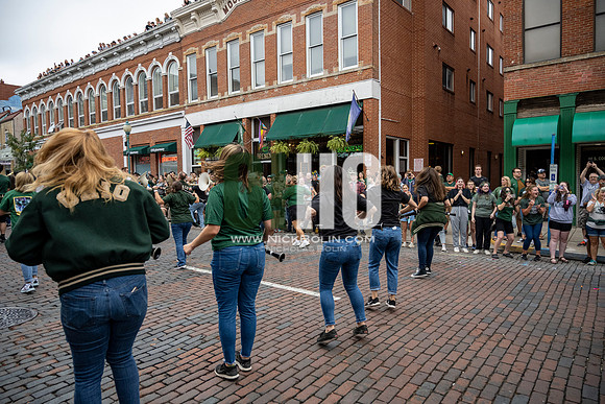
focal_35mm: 24
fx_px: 403
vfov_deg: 53.2
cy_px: 202
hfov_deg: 73.7
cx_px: 302
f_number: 4
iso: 1000
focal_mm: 24
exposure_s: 1/1600
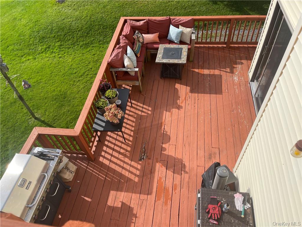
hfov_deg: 67.3
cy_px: 114
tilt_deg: -51.4
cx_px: 151
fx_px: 227
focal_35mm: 26
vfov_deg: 53.1
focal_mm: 5.1
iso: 32
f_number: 1.6
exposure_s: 1/2924
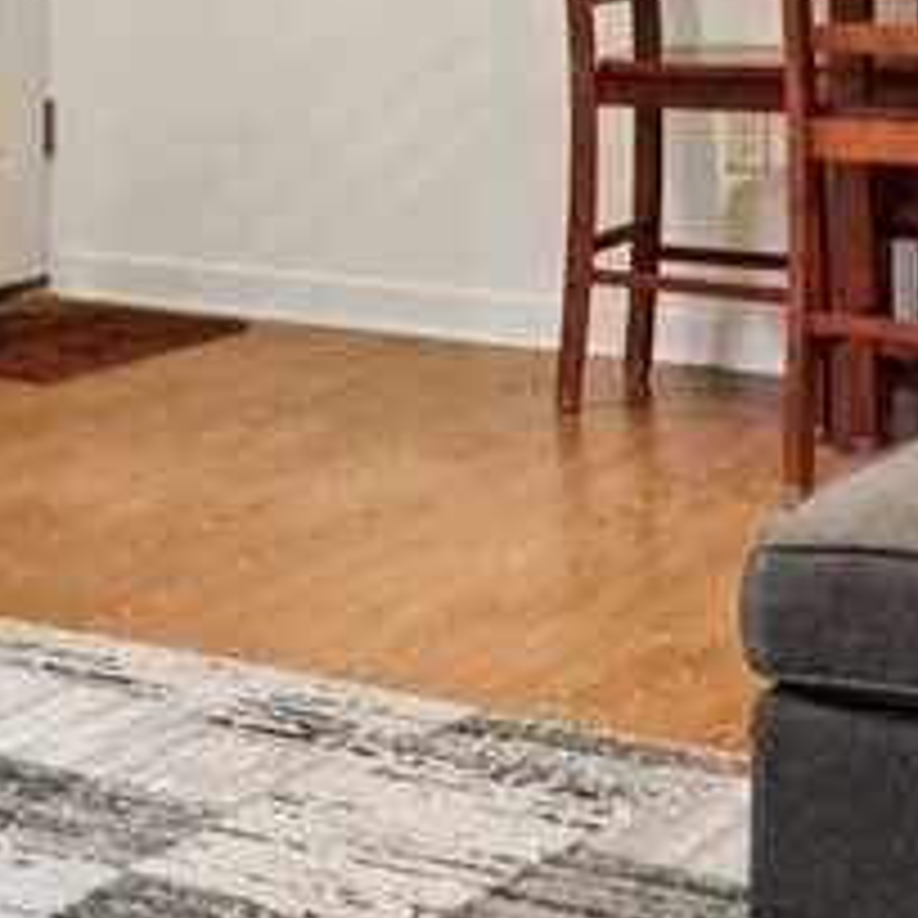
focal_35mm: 113
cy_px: -263
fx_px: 3390
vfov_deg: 14.8
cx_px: -659
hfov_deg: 13.9
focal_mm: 16
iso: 400
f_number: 8
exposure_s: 1/15
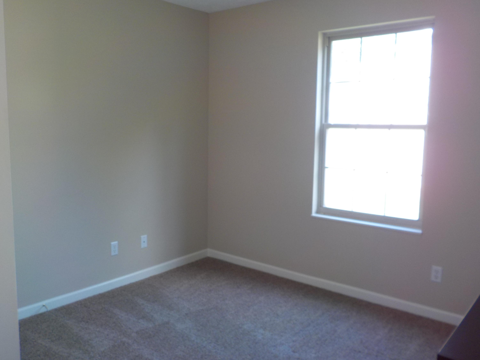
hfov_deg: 60.0
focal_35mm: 30
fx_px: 416
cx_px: 240
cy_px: 180
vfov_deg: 46.8
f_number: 3.3
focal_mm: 4.1
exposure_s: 1/30
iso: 140
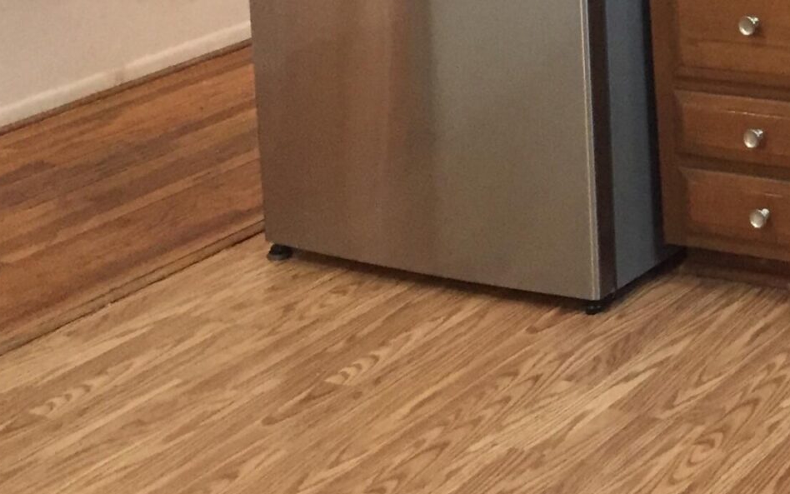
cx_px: 948
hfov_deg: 22.9
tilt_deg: -8.8
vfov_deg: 14.9
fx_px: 1787
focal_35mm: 83
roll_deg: +1.0
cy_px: -187
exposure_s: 1/24
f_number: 2.2
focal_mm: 4.15
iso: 250
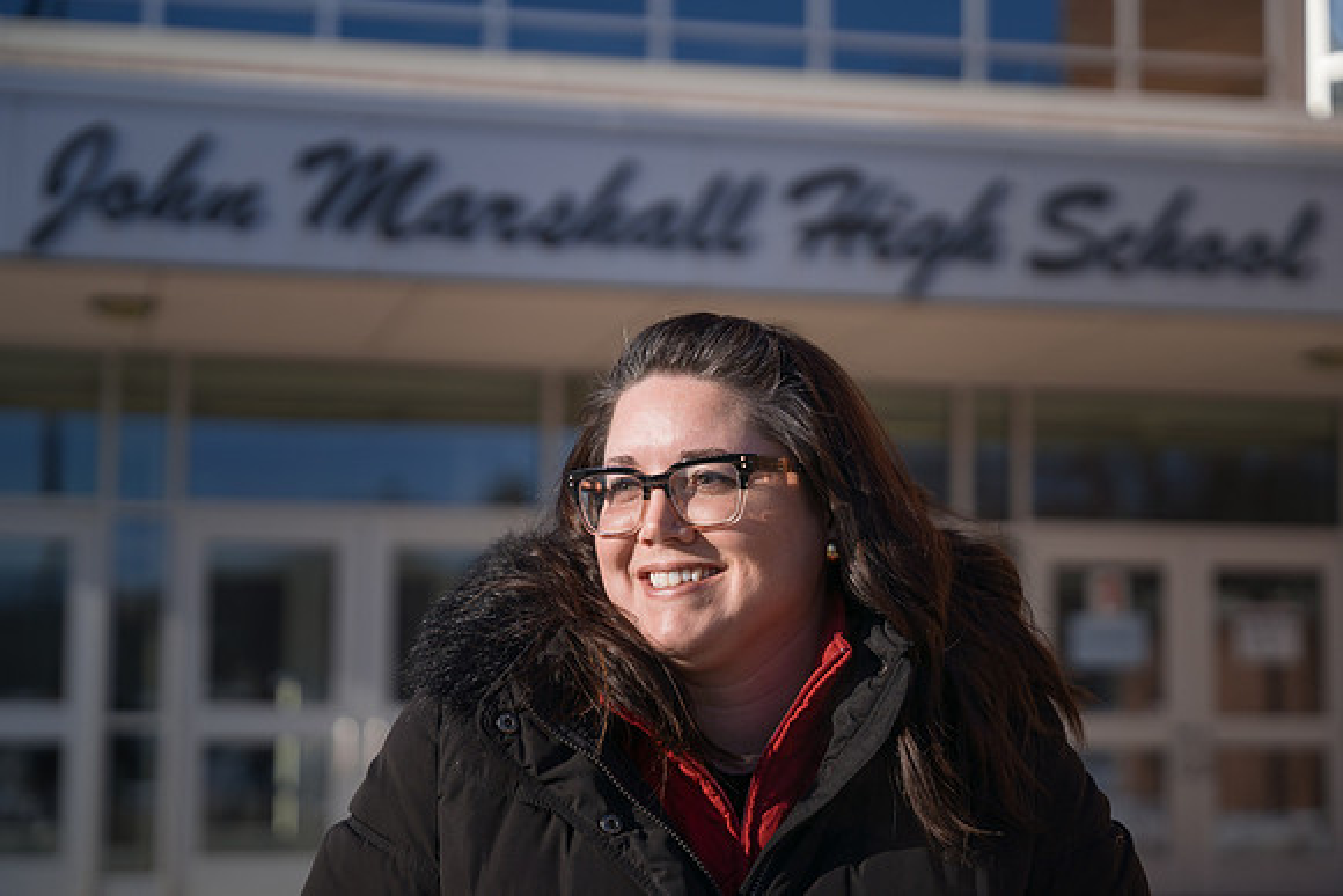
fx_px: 2543
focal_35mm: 68
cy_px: 471
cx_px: 653
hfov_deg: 29.6
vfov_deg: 20.0
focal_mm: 63.3
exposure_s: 1/4000
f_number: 2.8
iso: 200
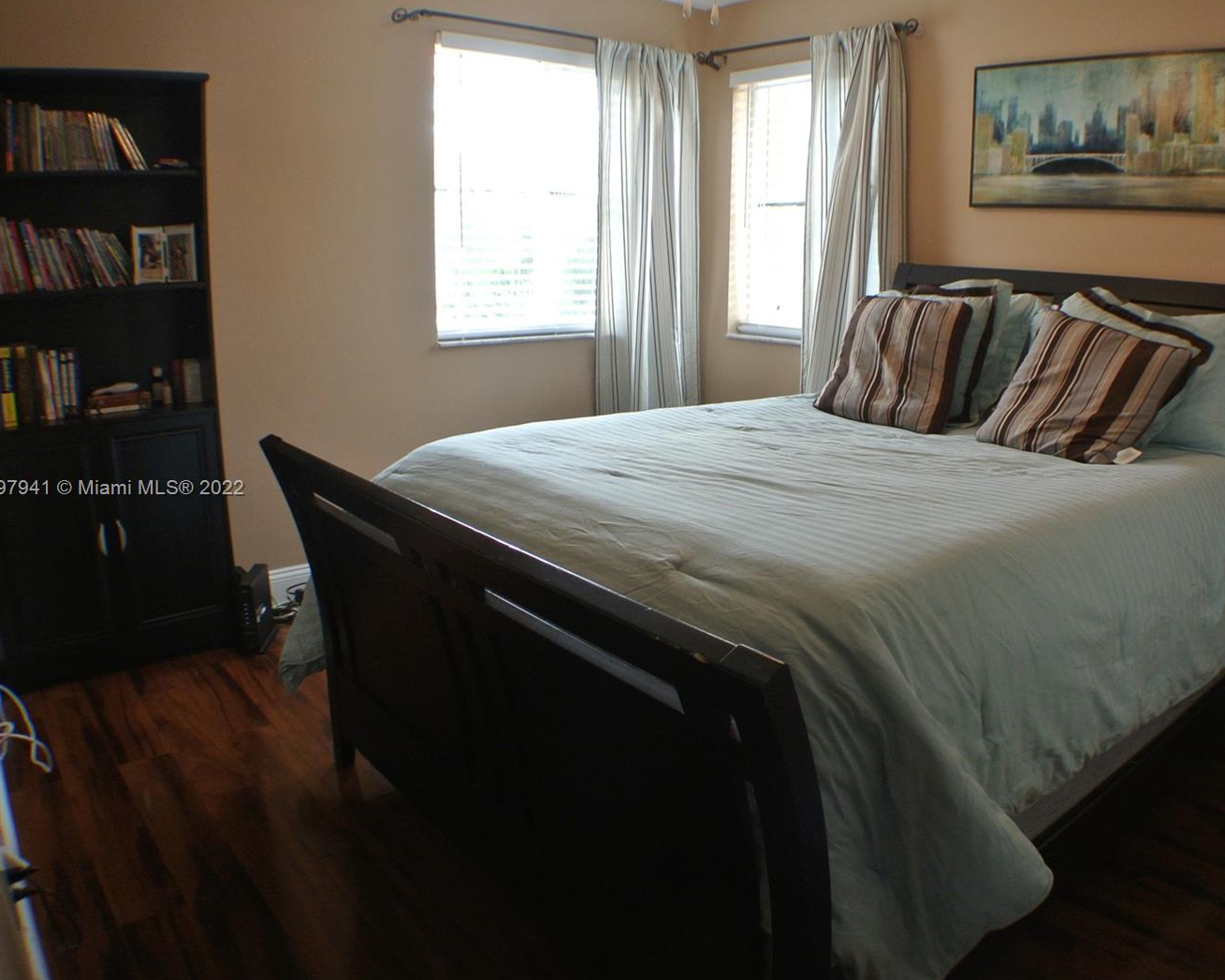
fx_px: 1124
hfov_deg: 57.0
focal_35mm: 31
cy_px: 490
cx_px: 693
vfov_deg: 47.1
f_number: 3.5
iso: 450
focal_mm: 10
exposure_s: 1/60
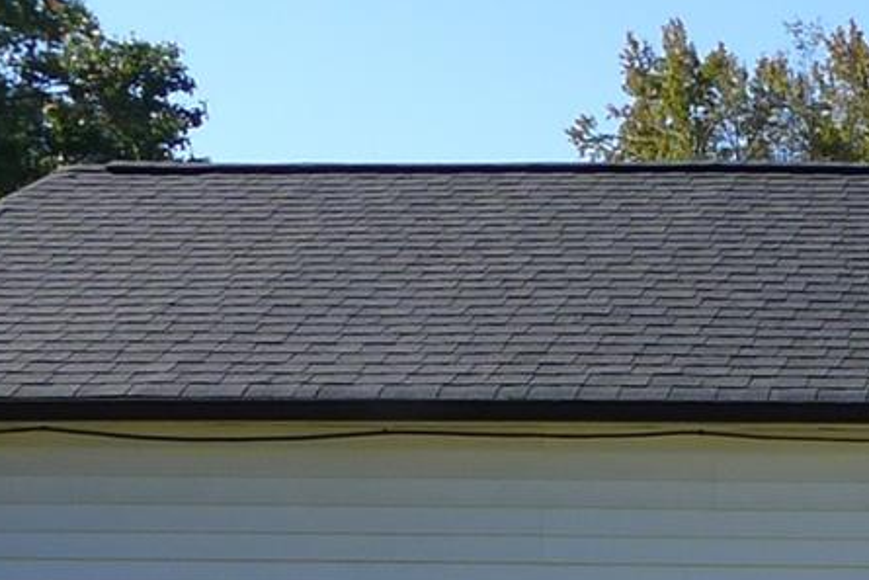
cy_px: 1046
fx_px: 3332
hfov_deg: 13.5
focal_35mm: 138
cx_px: 1506
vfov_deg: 9.5
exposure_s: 1/500
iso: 80
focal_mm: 6.4
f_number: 4
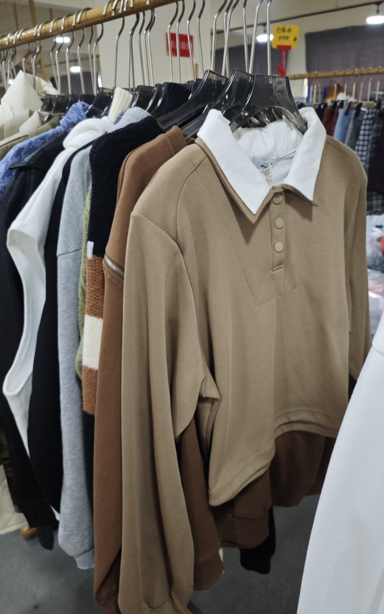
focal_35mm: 25
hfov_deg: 49.1
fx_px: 419
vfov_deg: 72.5
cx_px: 225
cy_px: 313
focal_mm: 6.55
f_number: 1.6
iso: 250
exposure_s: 1/82.9
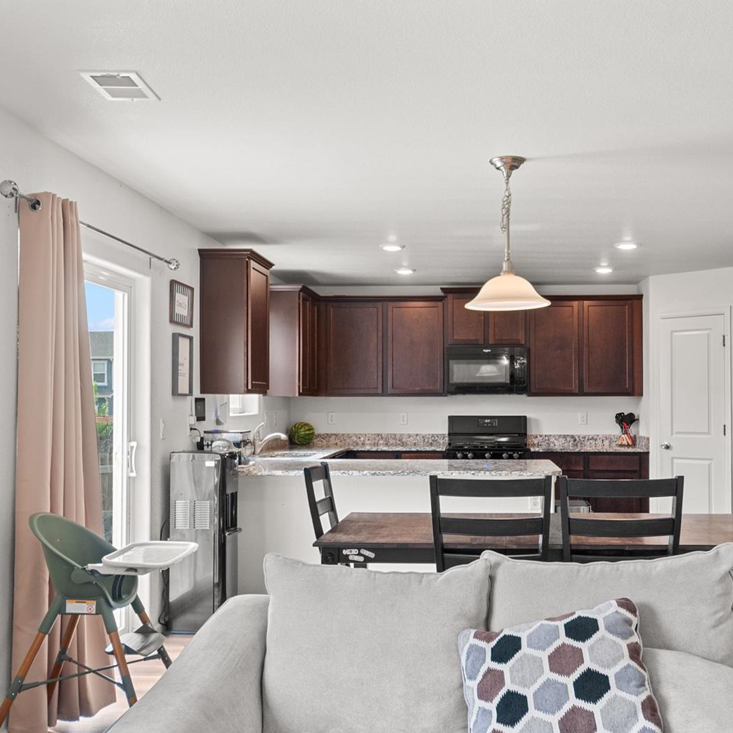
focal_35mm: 47
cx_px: 431
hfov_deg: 36.0
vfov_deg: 36.1
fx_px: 1126
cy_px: 373
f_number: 4.5
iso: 200
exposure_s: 1/15
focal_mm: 24
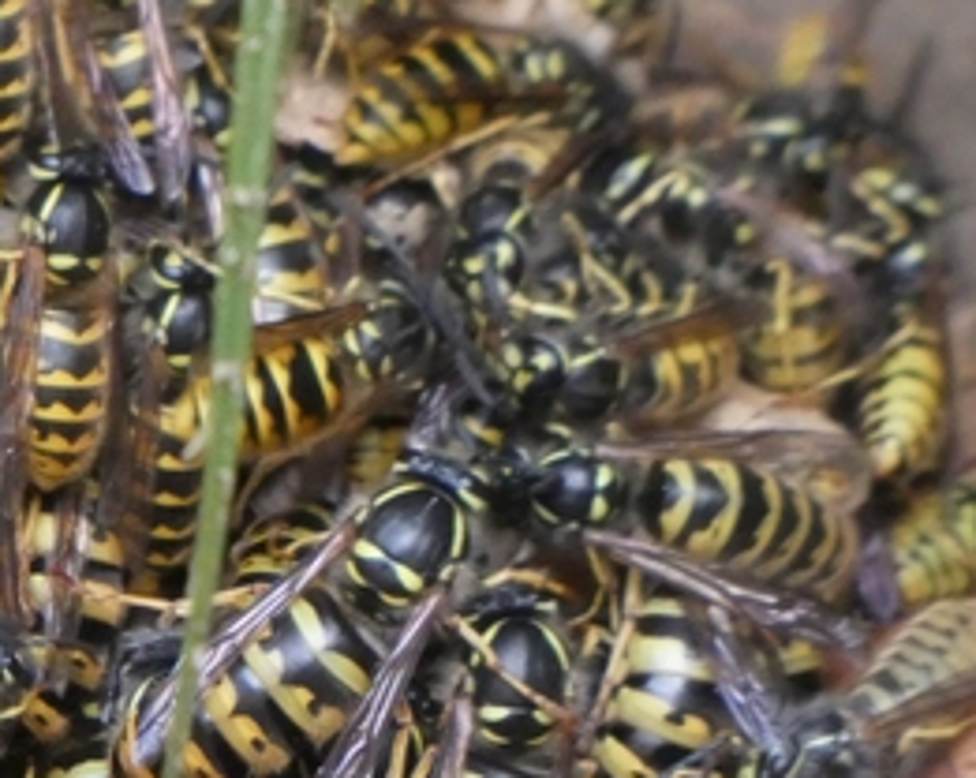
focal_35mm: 1199
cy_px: 737
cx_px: -176
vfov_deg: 1.3
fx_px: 34582
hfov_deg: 1.6
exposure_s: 1/100
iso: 800
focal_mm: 89.5
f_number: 5.6
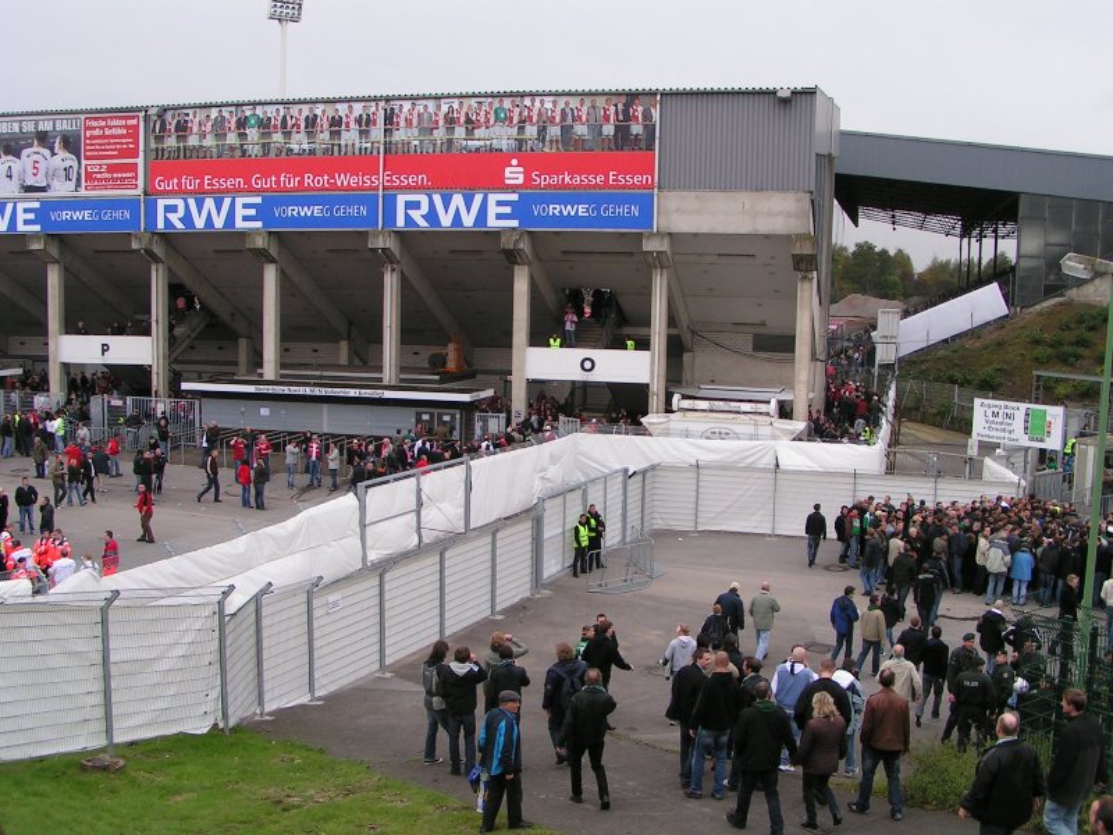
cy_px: 418
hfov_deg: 49.0
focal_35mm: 38
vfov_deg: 37.7
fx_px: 1222
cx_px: 556
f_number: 5.6
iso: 50
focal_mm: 5.8
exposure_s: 1/160
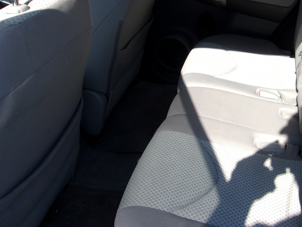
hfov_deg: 41.0
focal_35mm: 45
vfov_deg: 32.0
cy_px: 81
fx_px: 393
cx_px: 220
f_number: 3
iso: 80
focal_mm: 4.9
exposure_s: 1/400
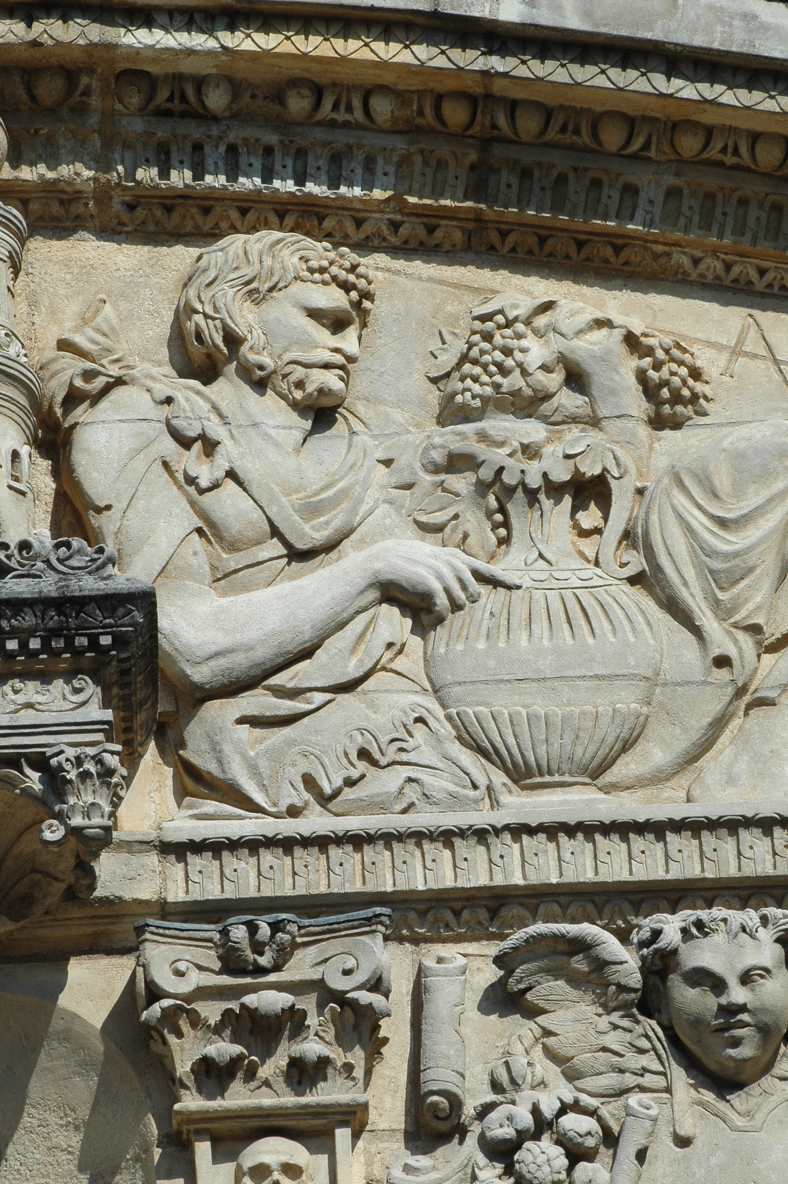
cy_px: 592
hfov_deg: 5.4
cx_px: 394
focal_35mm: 255
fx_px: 8387
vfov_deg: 8.1
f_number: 20
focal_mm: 170
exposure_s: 1/250
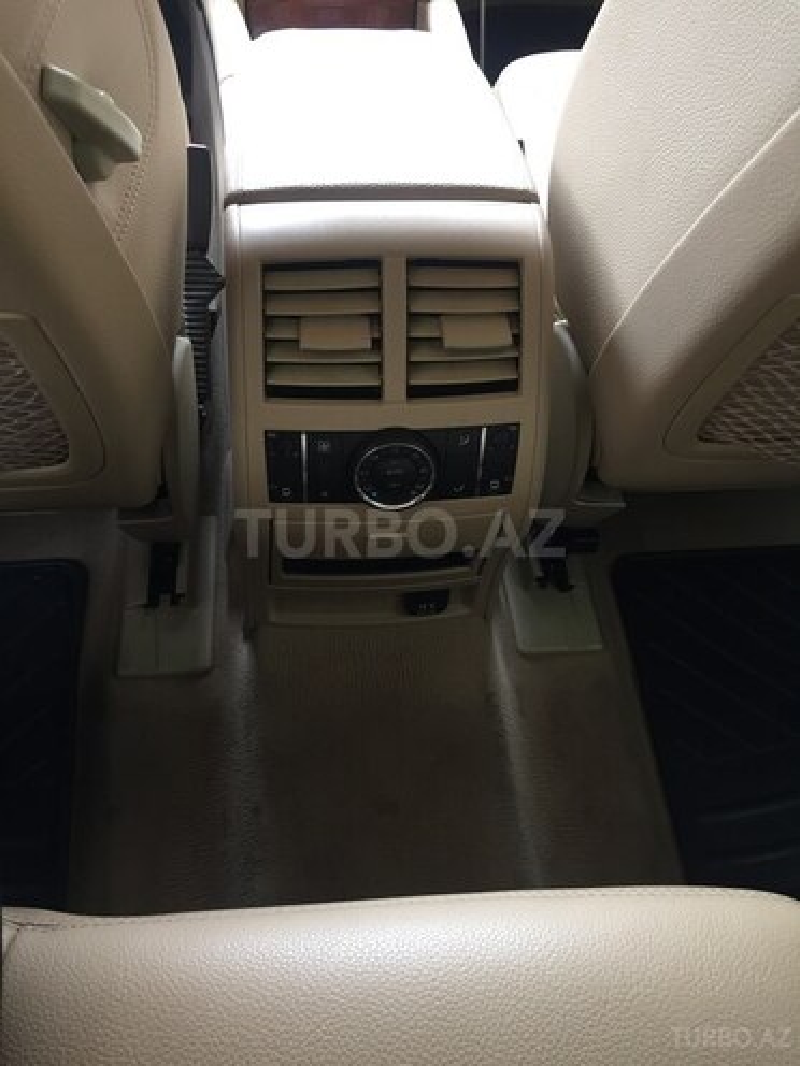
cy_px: 533
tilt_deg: -47.5
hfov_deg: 48.2
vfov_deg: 61.7
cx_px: 400
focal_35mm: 29
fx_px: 894
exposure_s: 1/33
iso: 50
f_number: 2.2
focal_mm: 4.15
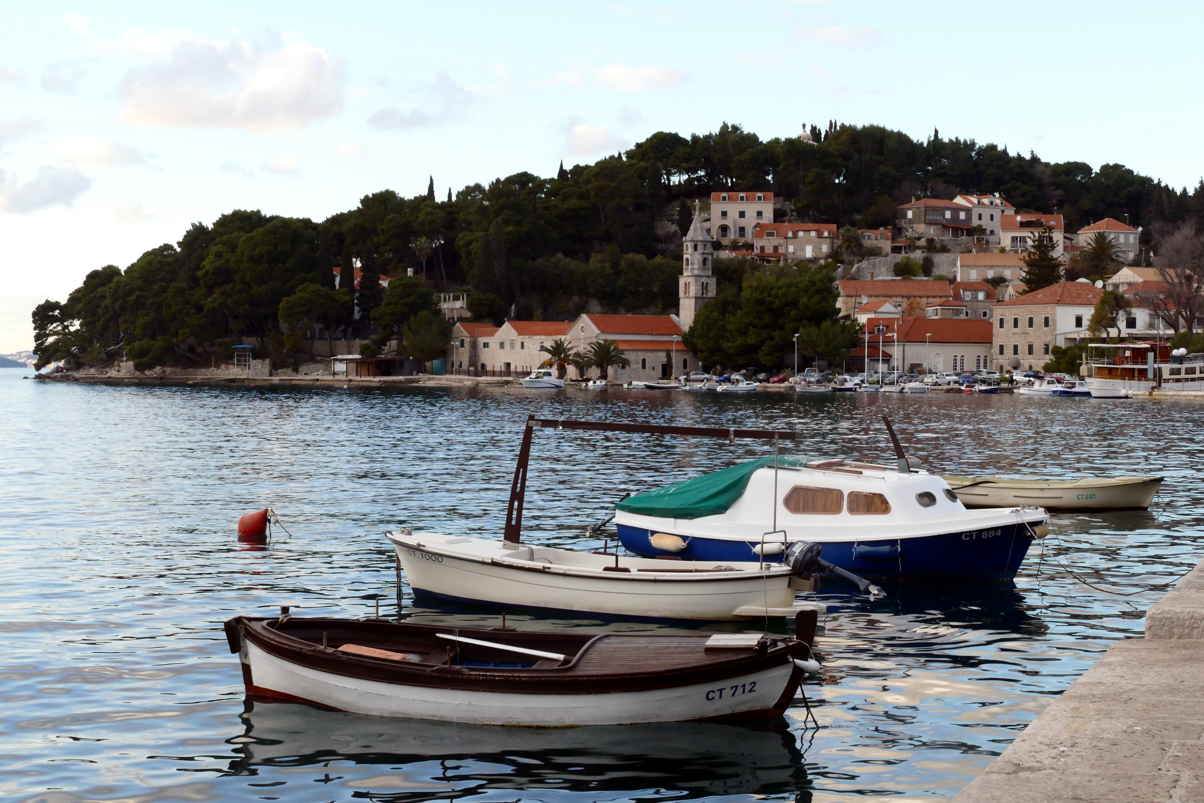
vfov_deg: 21.6
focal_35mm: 63
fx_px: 2107
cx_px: 602
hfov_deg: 31.9
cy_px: 402
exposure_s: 1/250
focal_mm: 22.94
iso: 800
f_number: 8
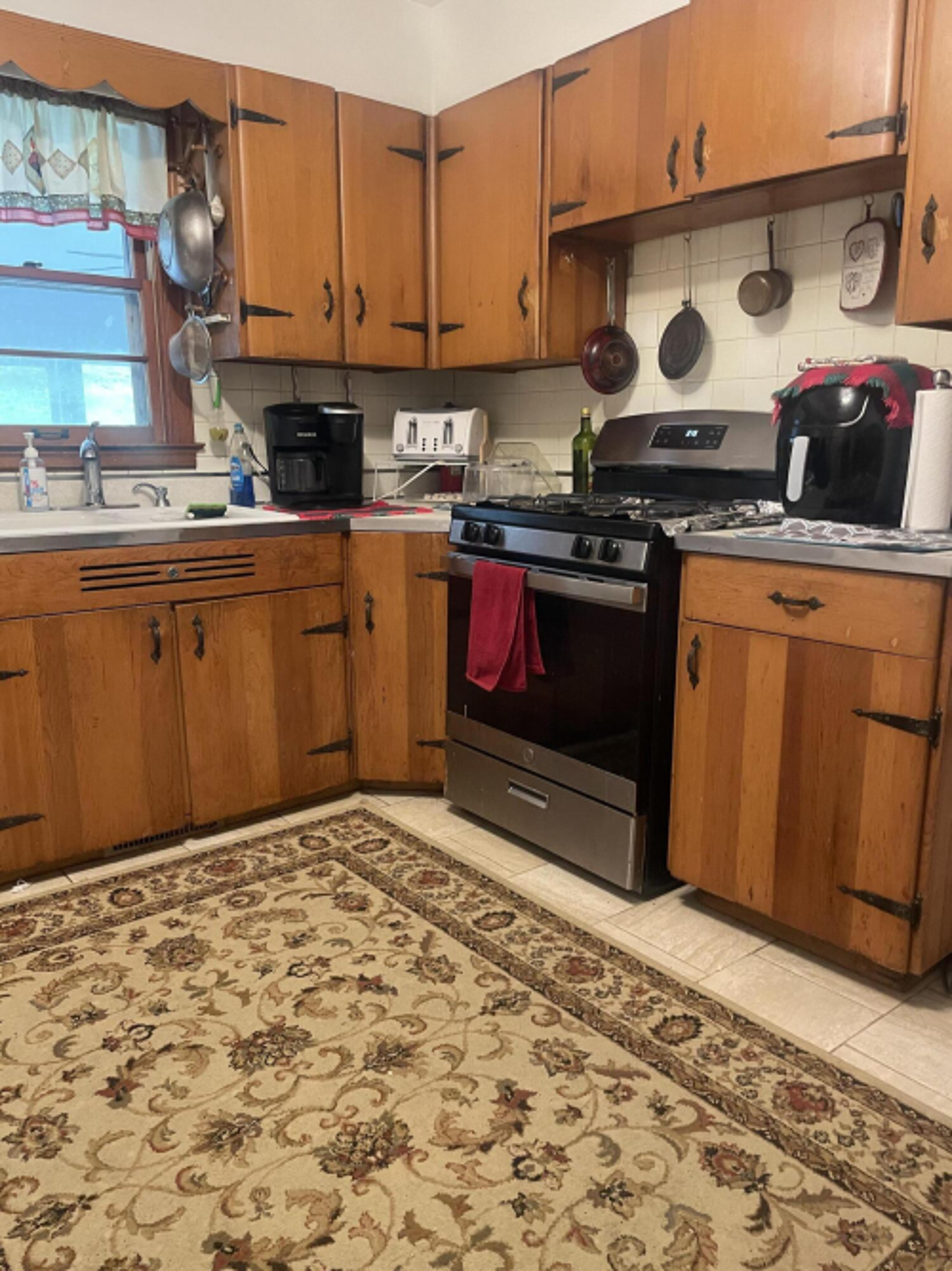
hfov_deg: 53.0
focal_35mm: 26
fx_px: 954
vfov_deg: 67.3
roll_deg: +0.8
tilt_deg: -10.7
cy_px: 636
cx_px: 476
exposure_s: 1/60
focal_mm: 4.2
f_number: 1.6
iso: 500
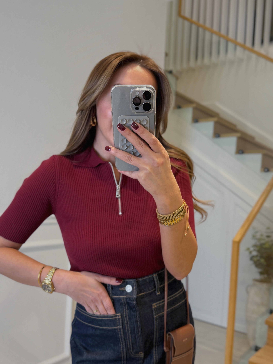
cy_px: 214
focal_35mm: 31
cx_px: 132
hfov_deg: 45.4
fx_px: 326
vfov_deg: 58.0
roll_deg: -2.4
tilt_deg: -32.9
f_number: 1.78
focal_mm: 6.76
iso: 160
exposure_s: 1/50
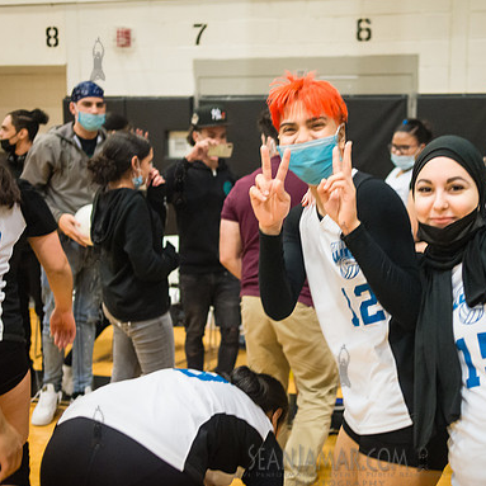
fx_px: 715
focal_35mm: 45
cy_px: 243
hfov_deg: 37.0
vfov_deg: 37.6
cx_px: 343
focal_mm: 35
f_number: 2.8
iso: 4000
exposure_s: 1/125
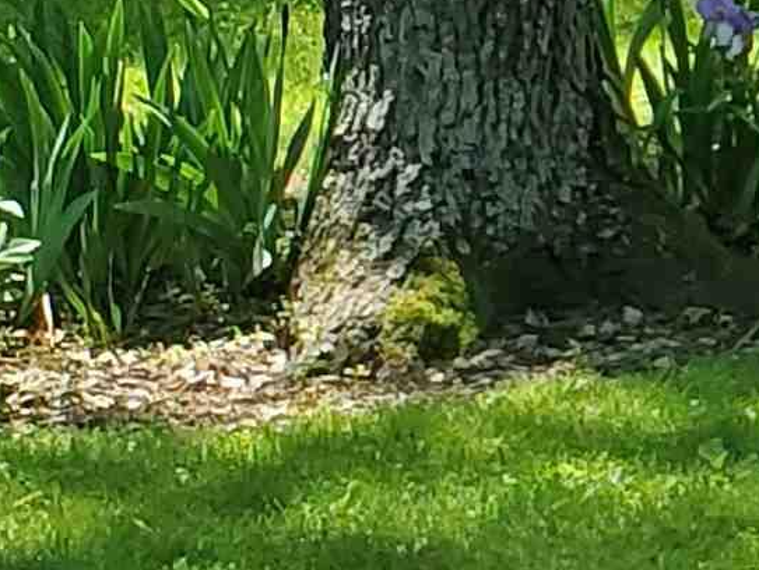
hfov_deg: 11.3
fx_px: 3225
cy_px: -99
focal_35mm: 147
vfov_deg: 10.0
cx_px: 1784
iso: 50
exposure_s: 1/333
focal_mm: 4.3
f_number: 2.4
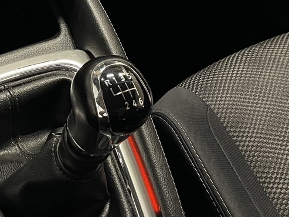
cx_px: 2
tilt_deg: -42.9
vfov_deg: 18.3
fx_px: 634
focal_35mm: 76
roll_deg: -10.1
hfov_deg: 24.5
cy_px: -50
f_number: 1.6
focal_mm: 4.2
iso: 500
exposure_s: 1/56
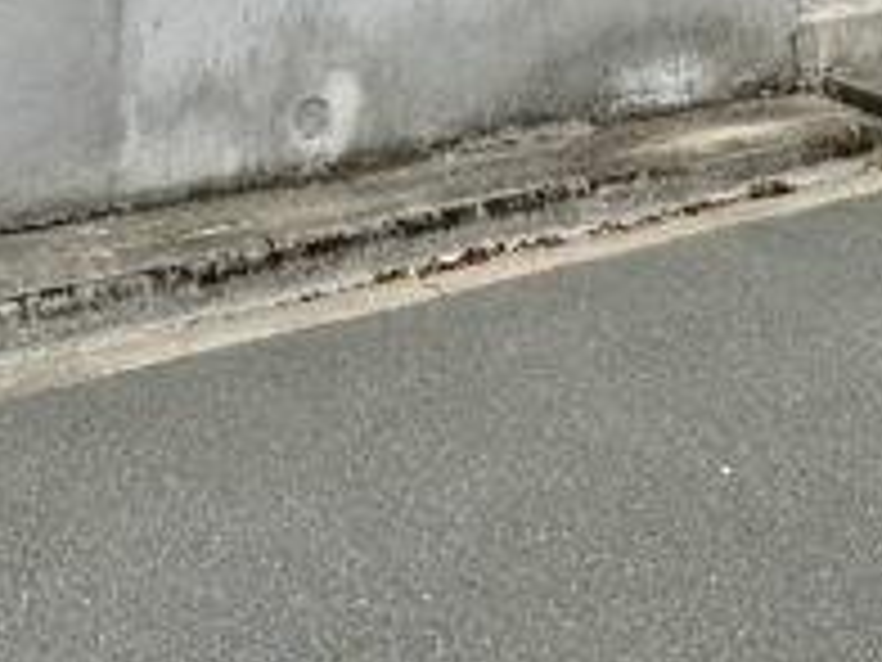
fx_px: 1452
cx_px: 198
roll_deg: -0.7
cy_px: -680
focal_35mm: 57
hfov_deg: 33.0
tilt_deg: +10.9
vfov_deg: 17.6
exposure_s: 1/375
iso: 40
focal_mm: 2.22
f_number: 2.2
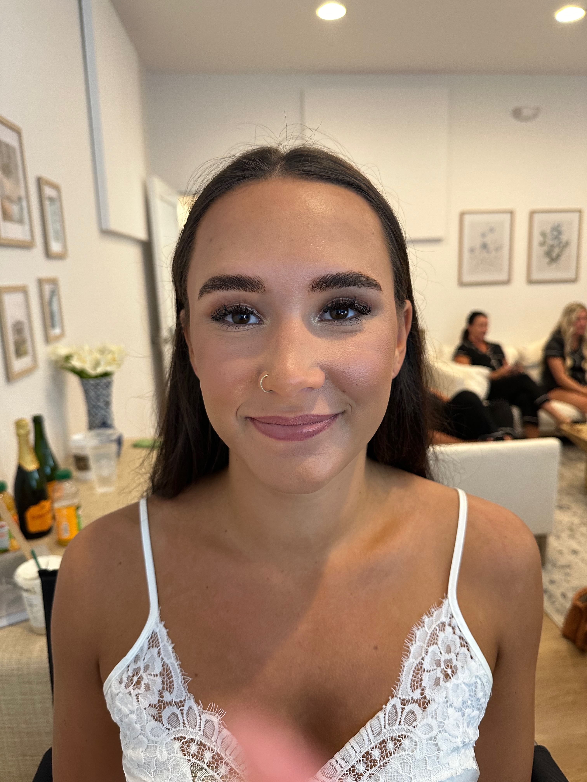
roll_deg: +0.6
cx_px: 294
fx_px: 543
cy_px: 391
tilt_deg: -12.3
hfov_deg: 56.8
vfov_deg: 71.6
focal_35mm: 24
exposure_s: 1/60
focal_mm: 6.86
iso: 250
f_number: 1.78
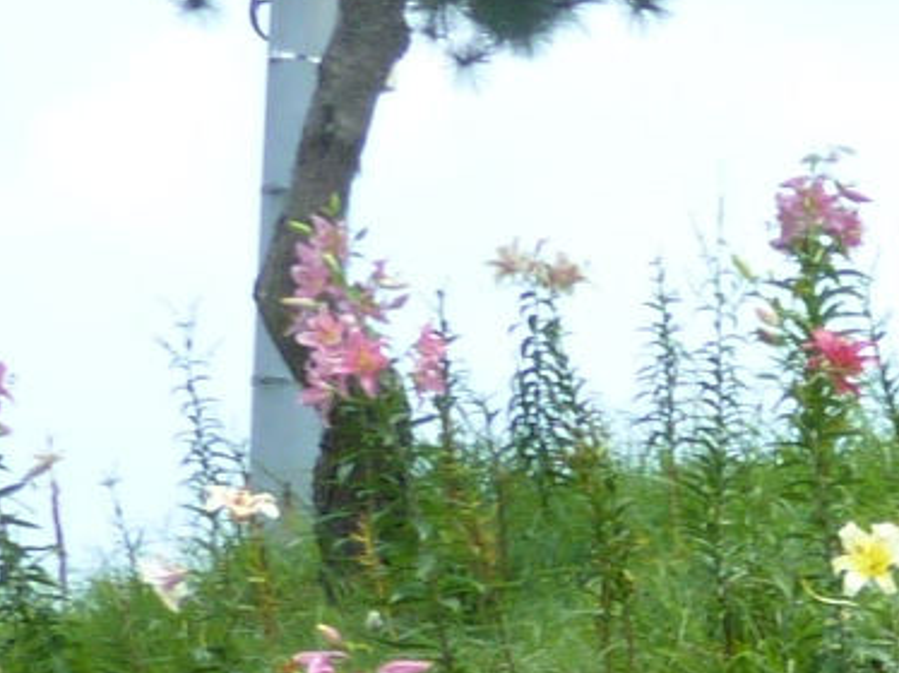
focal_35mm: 137
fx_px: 3556
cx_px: 1822
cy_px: 1601
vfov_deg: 9.6
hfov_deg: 12.6
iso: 80
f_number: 4
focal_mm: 4.1
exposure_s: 1/320
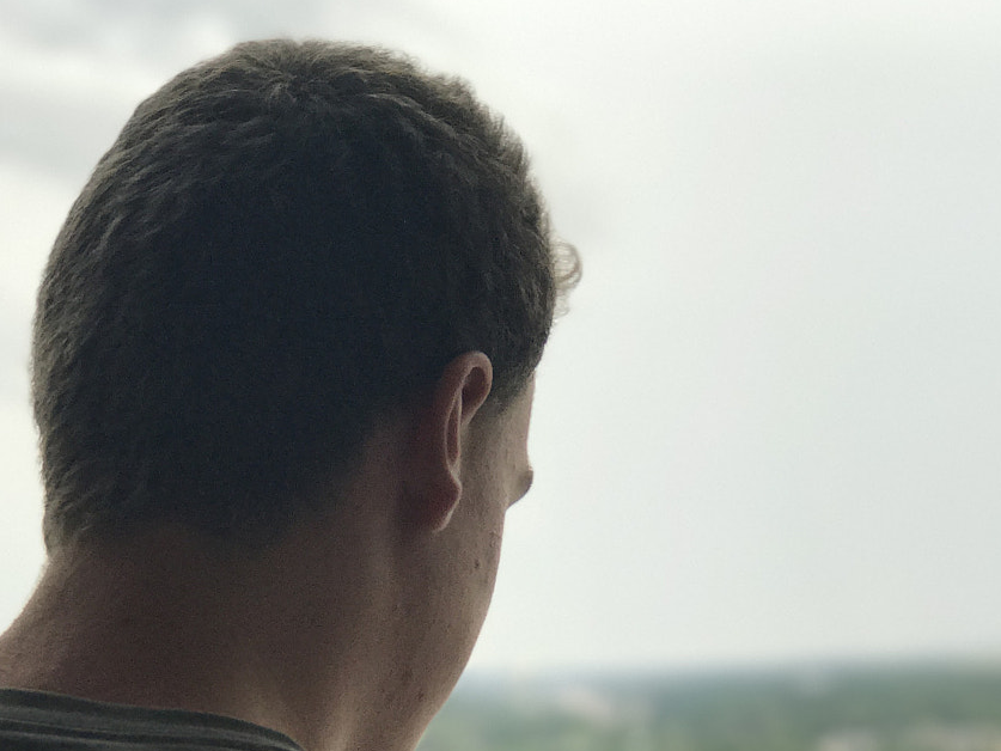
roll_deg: +4.4
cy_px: 682
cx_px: 459
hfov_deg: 18.0
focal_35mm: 109
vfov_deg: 13.5
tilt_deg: -0.7
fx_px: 3152
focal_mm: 6.6
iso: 32
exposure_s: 1/120
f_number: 2.8
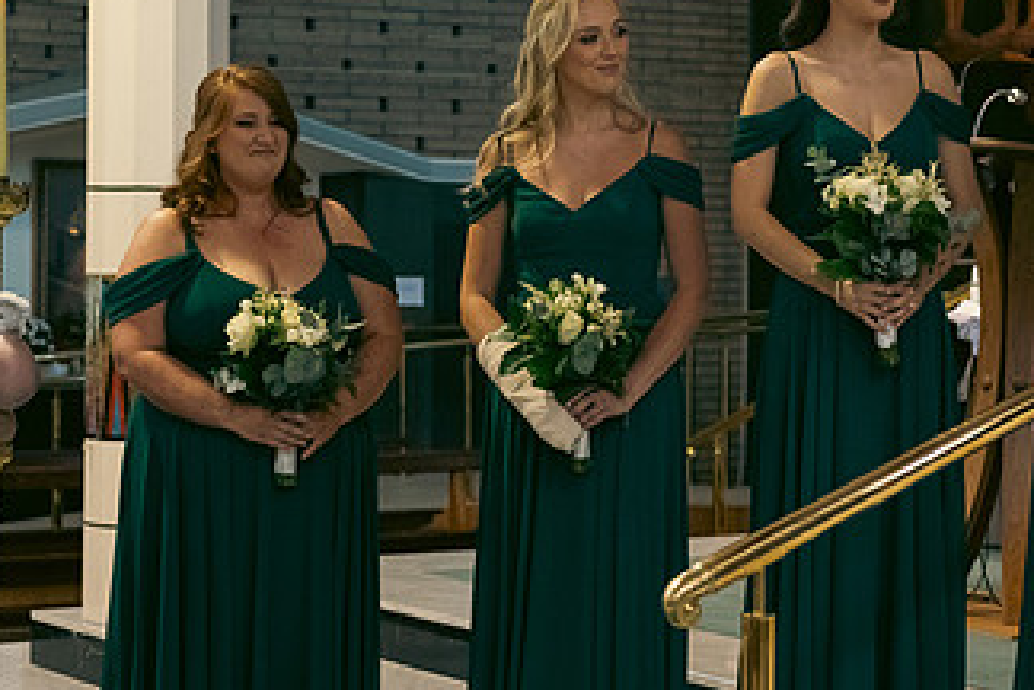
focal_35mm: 93
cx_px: 511
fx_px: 2671
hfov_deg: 21.9
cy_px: 264
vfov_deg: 14.7
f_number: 3.5
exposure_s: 1/160
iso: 1000
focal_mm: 52
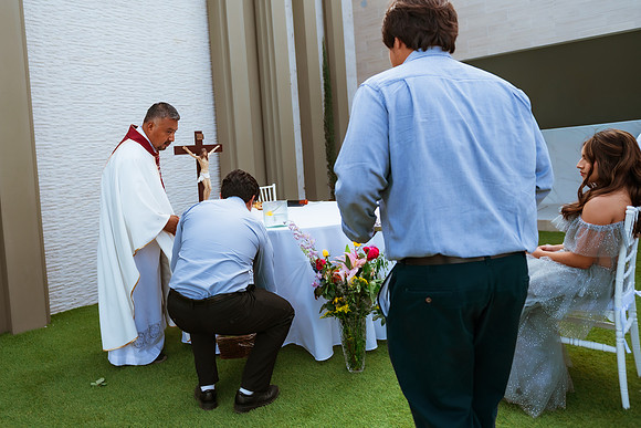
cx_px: 259
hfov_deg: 63.8
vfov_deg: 45.3
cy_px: 173
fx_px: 510
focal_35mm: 29
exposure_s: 1/1250
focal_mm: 24
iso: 100
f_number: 2.8
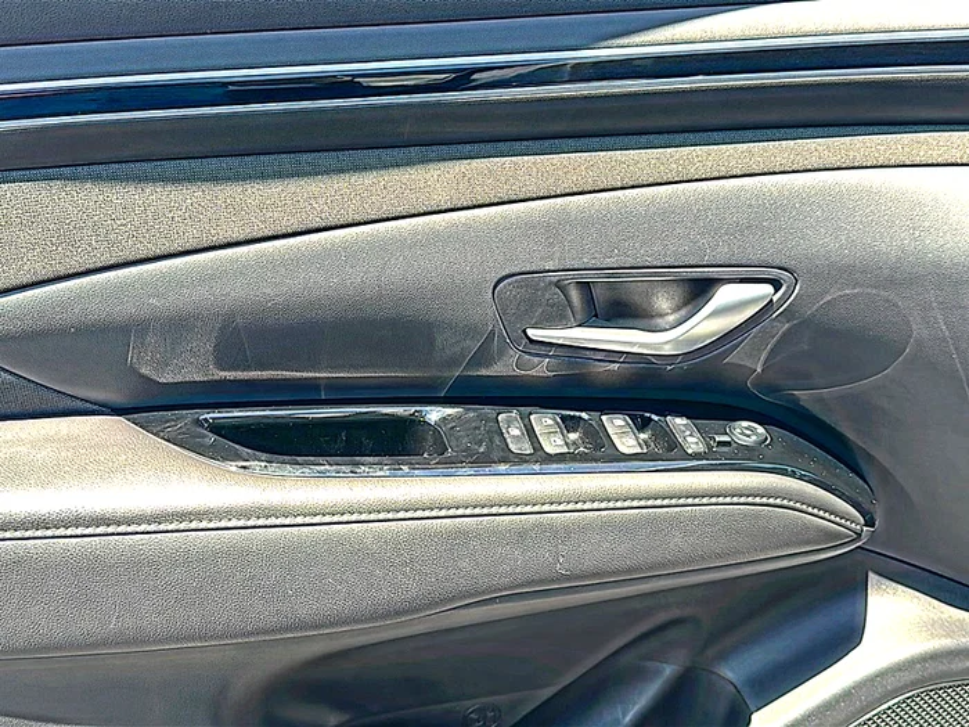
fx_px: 924
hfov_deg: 55.4
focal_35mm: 33
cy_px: 364
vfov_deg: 42.9
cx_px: 484
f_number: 1.78
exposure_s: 1/389
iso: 80
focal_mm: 6.86
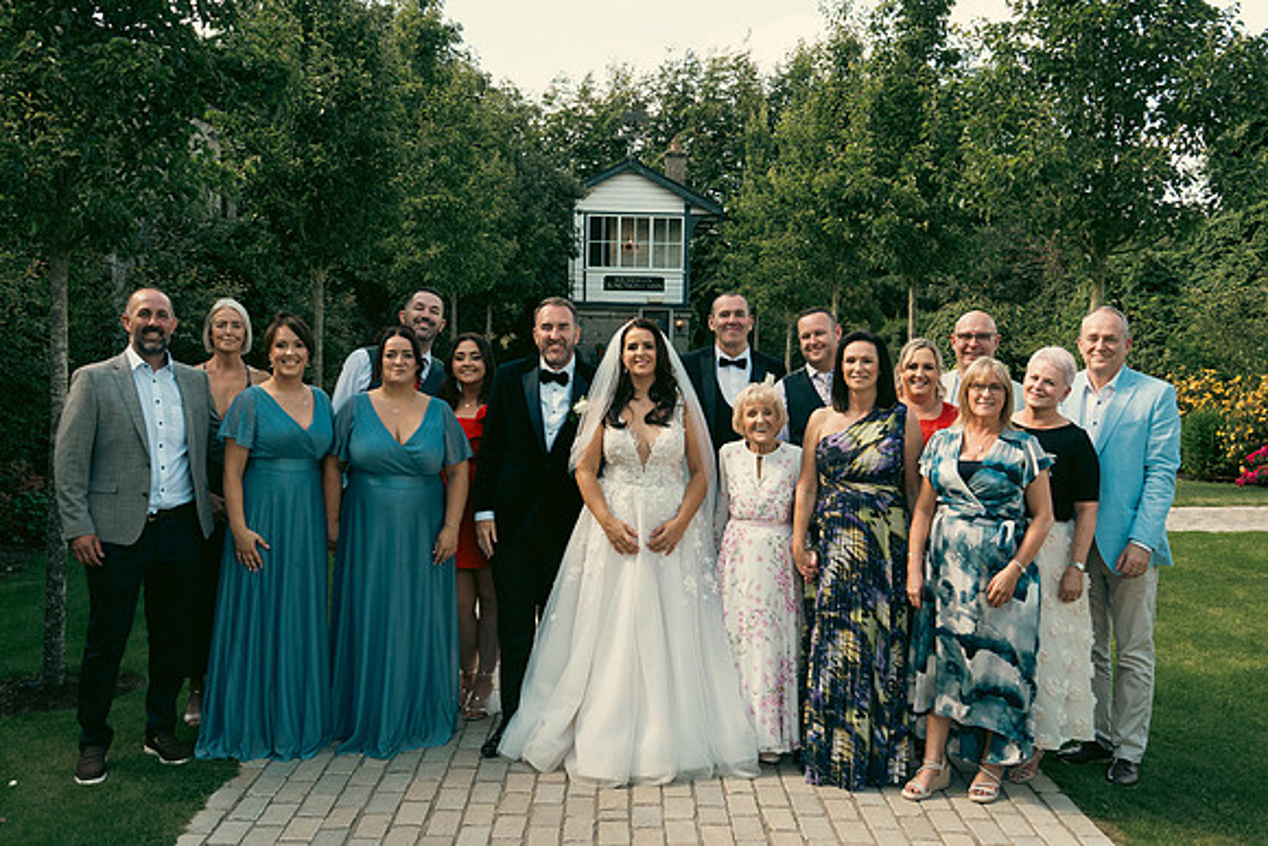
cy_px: 423
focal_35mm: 36
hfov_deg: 53.1
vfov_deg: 36.9
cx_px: 634
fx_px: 1268
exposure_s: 1/500
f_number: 5.6
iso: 500
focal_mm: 24
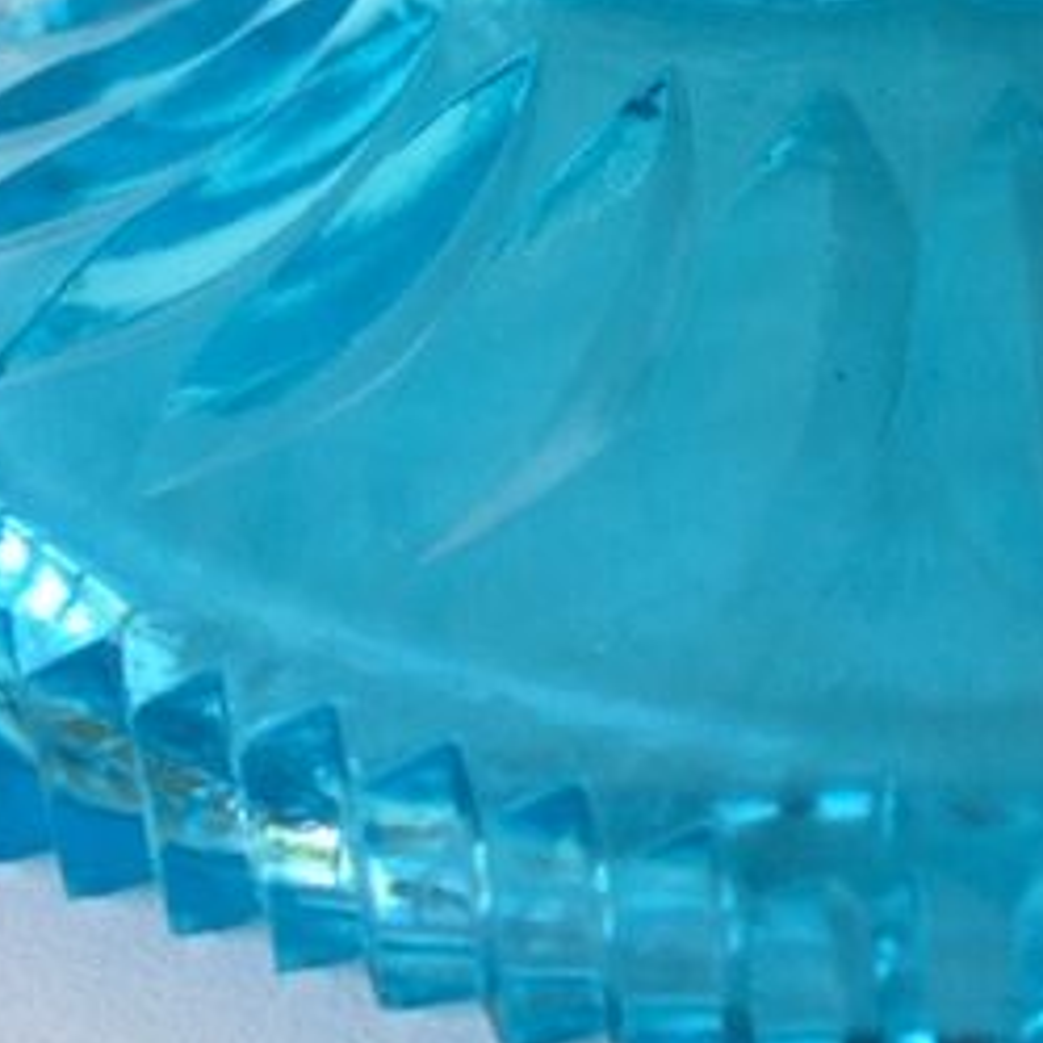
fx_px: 2250
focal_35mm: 66
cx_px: 938
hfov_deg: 25.3
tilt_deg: -30.9
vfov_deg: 25.8
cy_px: 256
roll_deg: +1.3
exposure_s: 1/50
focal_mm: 4.15
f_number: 2.2
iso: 32
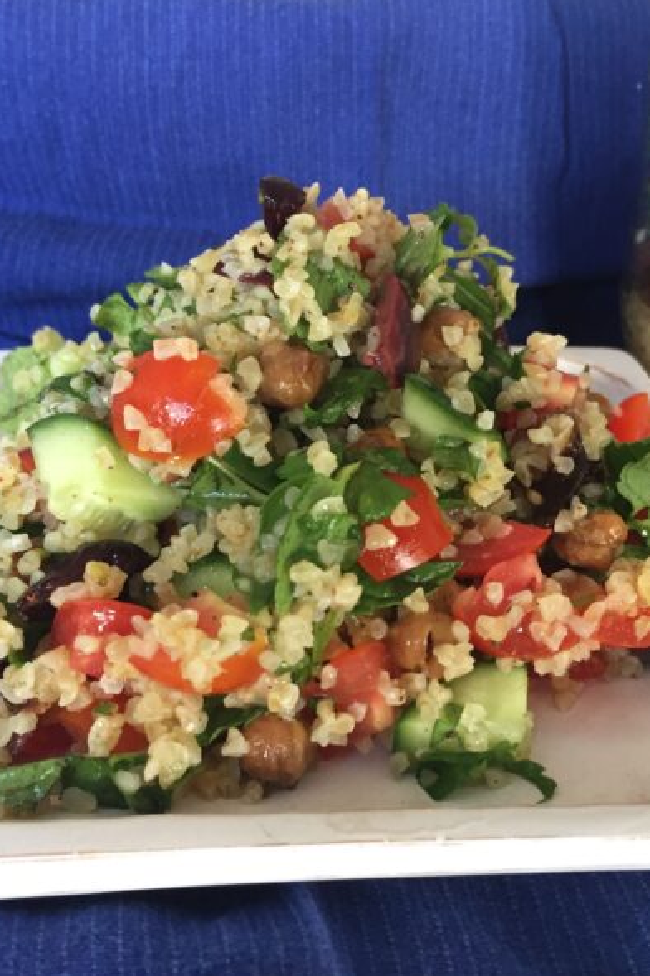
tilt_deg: -29.6
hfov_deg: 32.6
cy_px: 489
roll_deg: -1.2
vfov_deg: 47.4
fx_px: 1112
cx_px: 357
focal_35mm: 41
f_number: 2.2
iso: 125
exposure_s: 1/33
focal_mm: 4.15
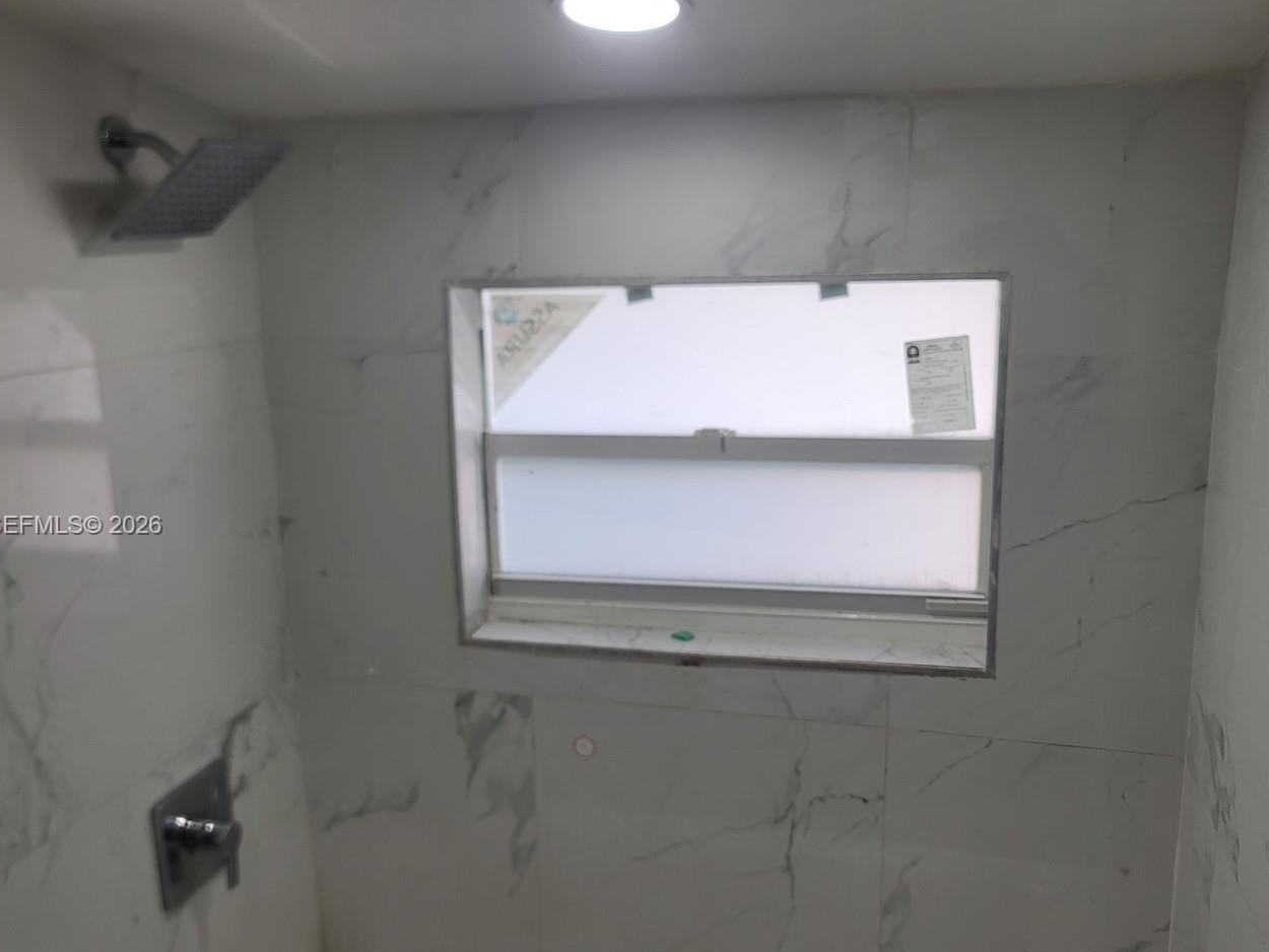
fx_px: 1173
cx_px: 658
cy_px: 527
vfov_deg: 44.1
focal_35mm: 32
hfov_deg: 56.8
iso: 40
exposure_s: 1/120
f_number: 1.8
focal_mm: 7
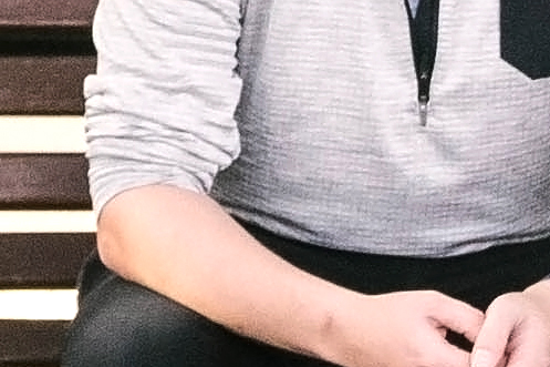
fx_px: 4719
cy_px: -45
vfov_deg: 4.4
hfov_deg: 6.5
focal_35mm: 309
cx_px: -452
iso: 1250
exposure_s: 1/4000
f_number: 2.8
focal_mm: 26.6
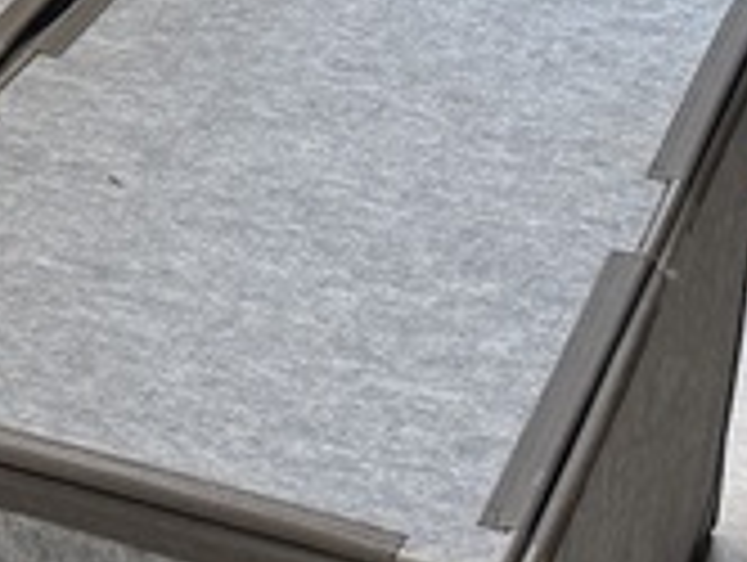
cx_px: -126
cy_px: -369
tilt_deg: -14.5
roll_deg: -1.5
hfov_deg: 13.0
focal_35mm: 148
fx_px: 3198
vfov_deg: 9.7
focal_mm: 6.76
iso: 200
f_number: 1.78
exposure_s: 1/60
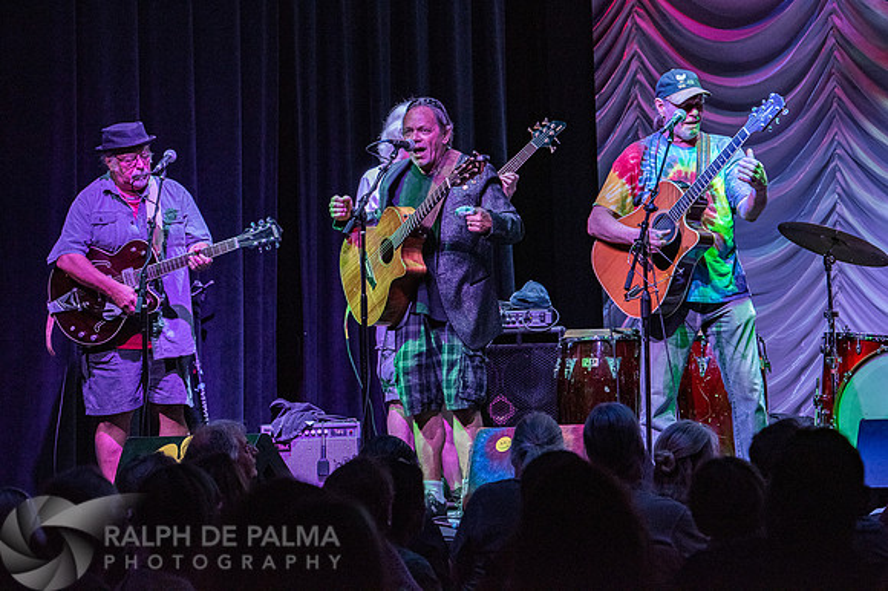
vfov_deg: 9.5
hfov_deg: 14.3
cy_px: 211
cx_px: 525
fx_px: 3542
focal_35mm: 144
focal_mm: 112
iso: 1600
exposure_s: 1/160
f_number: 5.6
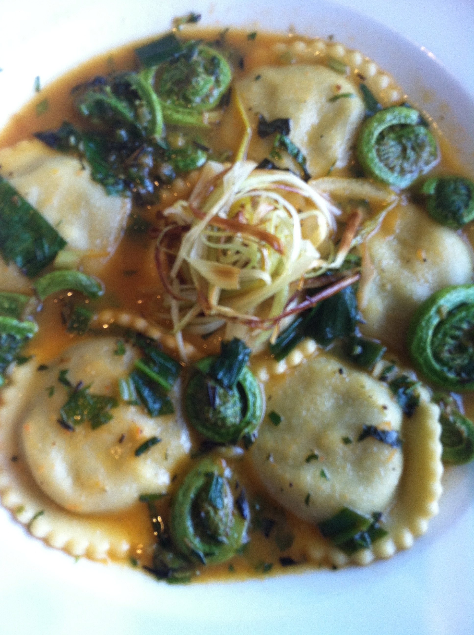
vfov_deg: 52.7
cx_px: 237
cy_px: 318
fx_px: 641
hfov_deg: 40.6
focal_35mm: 35
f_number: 2.8
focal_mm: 3.85
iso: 80
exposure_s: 1/15
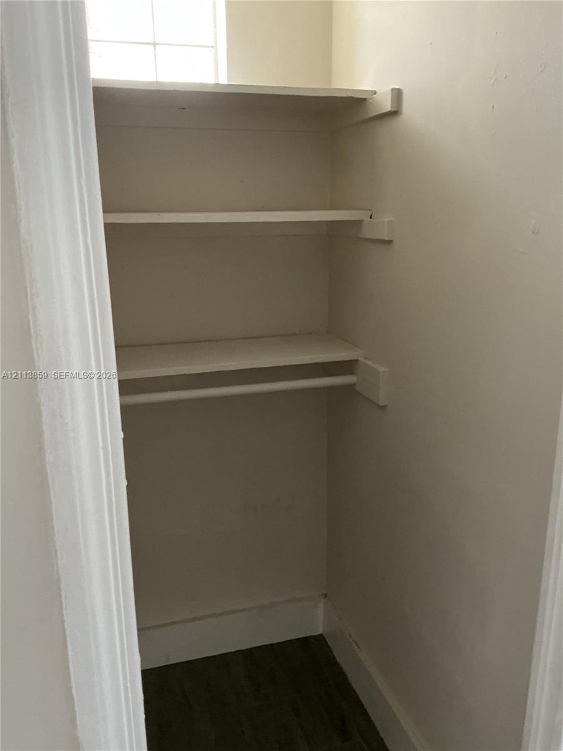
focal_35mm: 29
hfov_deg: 48.2
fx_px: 629
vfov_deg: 61.7
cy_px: 376
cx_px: 282
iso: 200
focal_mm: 3
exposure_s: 1/40
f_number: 1.8
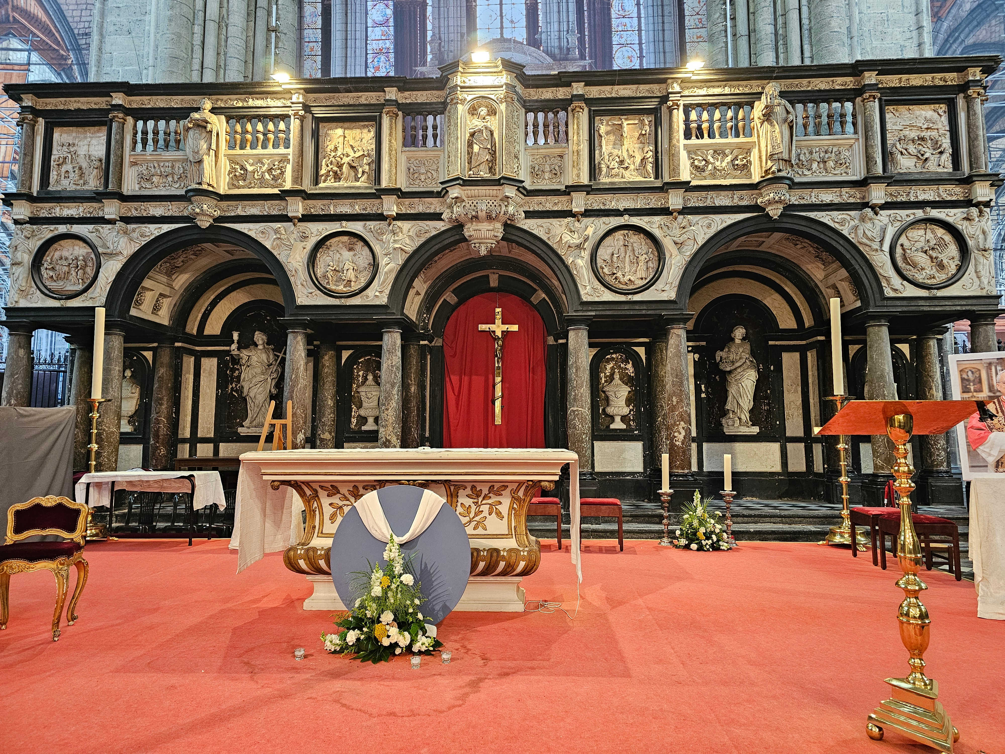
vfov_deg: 58.9
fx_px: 668
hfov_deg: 73.9
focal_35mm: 23
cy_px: 377
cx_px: 502
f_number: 1.7
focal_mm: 6.3
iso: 500
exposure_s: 1/50
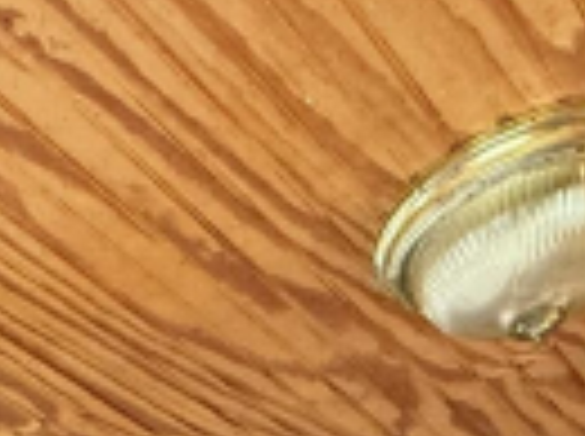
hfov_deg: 23.0
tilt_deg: +4.9
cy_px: 1034
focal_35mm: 72
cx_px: -241
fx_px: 1215
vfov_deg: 14.2
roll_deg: -2.4
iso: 500
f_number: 2.2
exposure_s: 1/60
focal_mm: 2.22
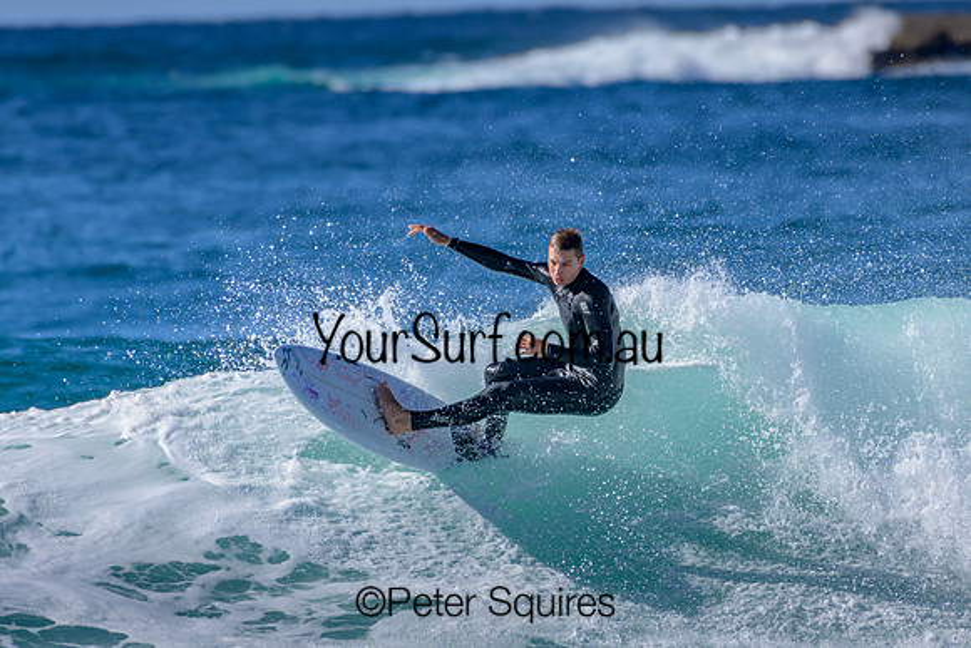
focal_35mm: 1000
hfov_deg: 2.1
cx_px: 486
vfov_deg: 1.4
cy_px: 324
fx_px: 26977
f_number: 11
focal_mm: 1000
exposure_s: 1/2000
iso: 720
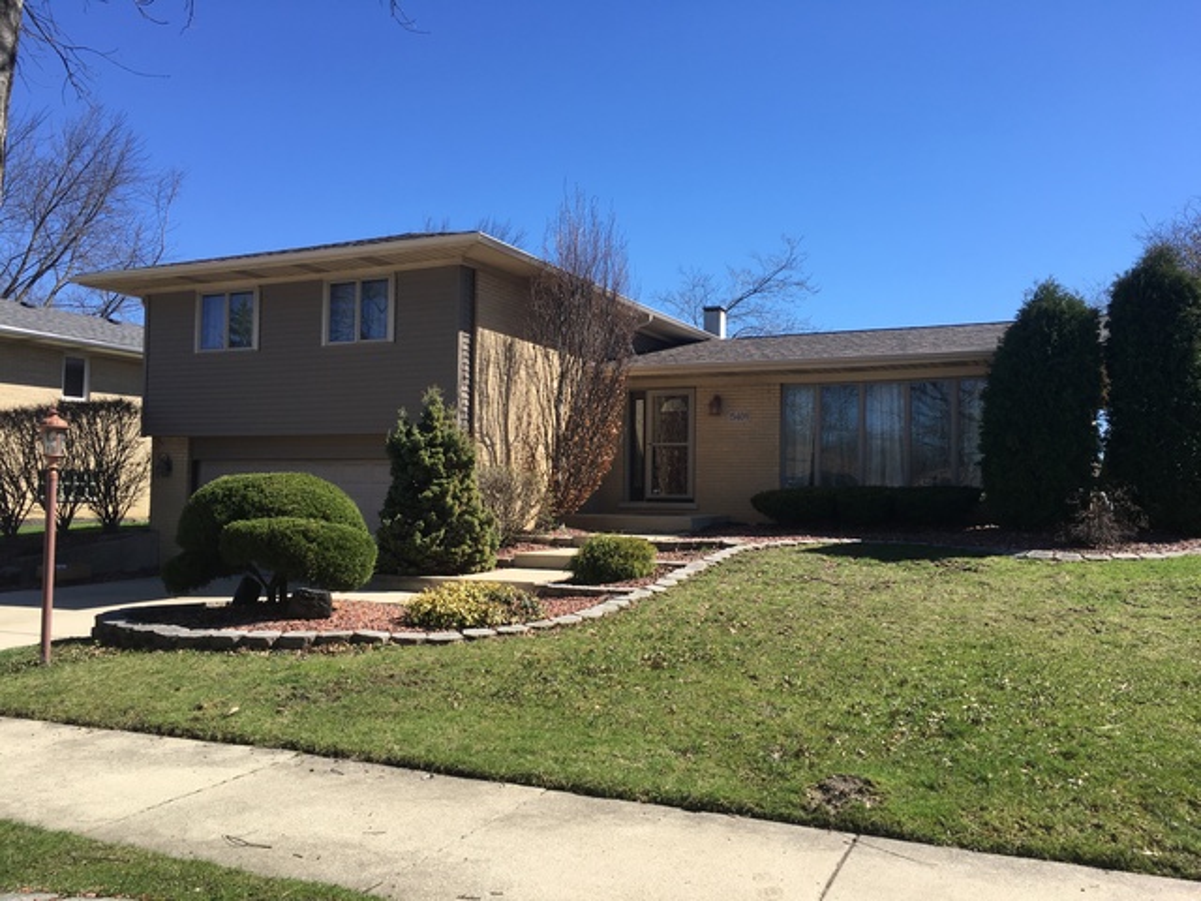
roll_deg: -1.5
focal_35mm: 29
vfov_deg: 48.2
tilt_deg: +2.4
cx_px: 600
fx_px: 1006
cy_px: 450
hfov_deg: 61.7
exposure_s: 1/950
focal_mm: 4.15
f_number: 2.2
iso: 25
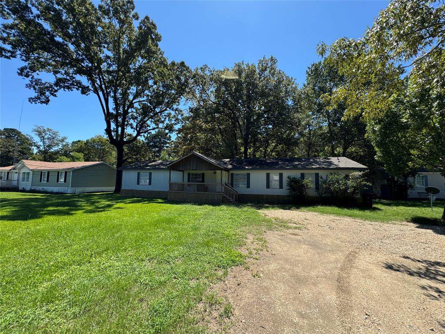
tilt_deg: +5.3
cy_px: 167
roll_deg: -1.6
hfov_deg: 102.1
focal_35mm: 14
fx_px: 180
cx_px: 222
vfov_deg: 85.7
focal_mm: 2.22
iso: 40
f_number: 2.2
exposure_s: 1/669
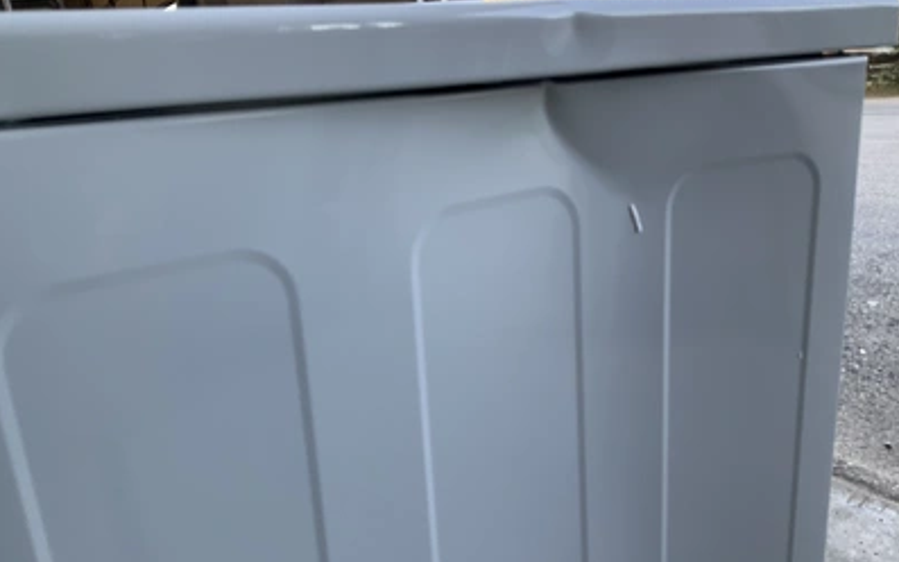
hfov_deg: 61.2
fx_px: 759
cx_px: 448
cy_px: 297
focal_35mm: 31
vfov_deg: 40.6
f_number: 1.8
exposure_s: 1/60
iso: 40
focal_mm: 3
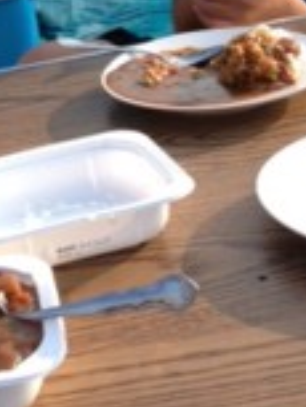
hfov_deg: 14.1
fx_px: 1212
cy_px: 8
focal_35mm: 103
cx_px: -11
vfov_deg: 18.6
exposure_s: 1/789
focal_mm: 4.28
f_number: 2.4
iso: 50
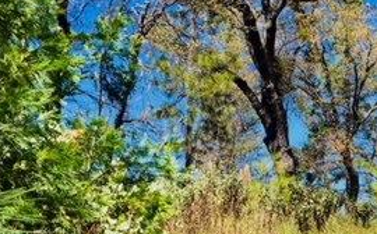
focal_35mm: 73
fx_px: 749
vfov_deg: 17.5
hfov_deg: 26.7
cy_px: 209
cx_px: 376
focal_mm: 4.15
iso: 32
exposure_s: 1/1068
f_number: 2.2
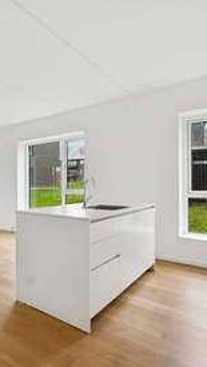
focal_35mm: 24
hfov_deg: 44.3
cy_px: 186
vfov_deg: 76.3
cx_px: 28
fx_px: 234
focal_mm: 10
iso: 200
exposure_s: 1/2
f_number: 8
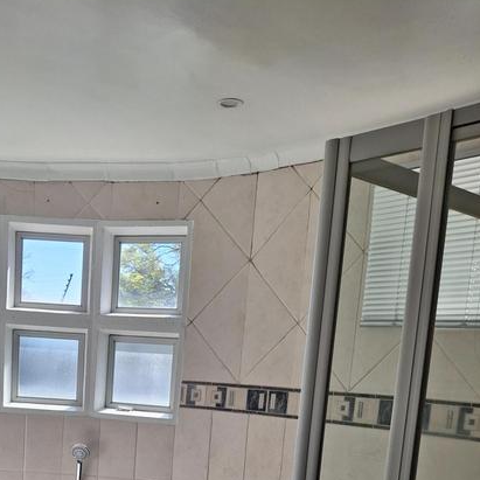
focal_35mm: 43
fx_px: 675
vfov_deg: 36.1
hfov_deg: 38.4
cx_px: 133
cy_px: 457
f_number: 1.8
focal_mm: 4.69
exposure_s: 1/552
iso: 32
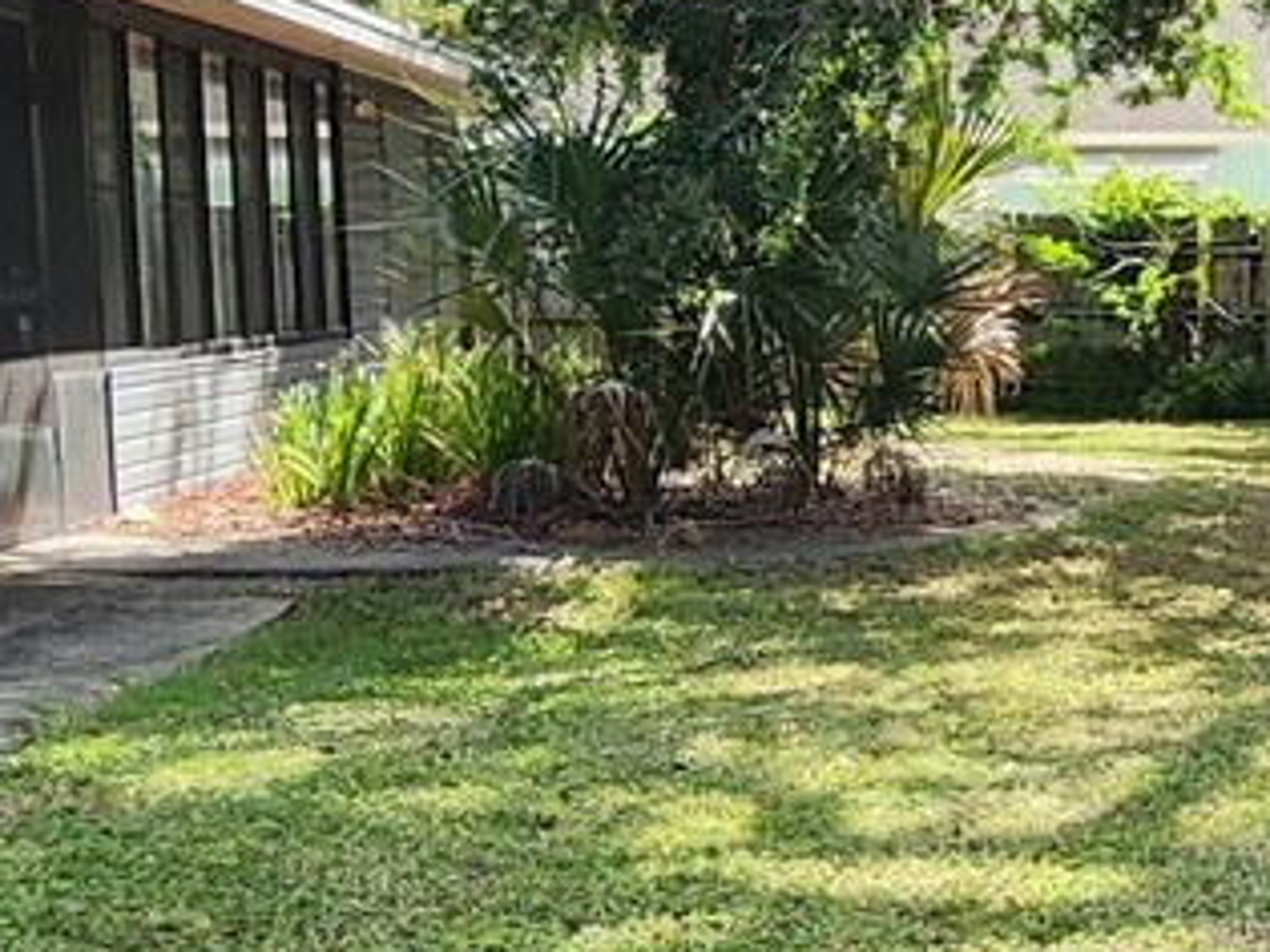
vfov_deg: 22.2
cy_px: 557
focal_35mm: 66
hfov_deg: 26.3
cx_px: 1504
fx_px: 2421
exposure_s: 1/538
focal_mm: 2.2
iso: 50
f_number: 2.2
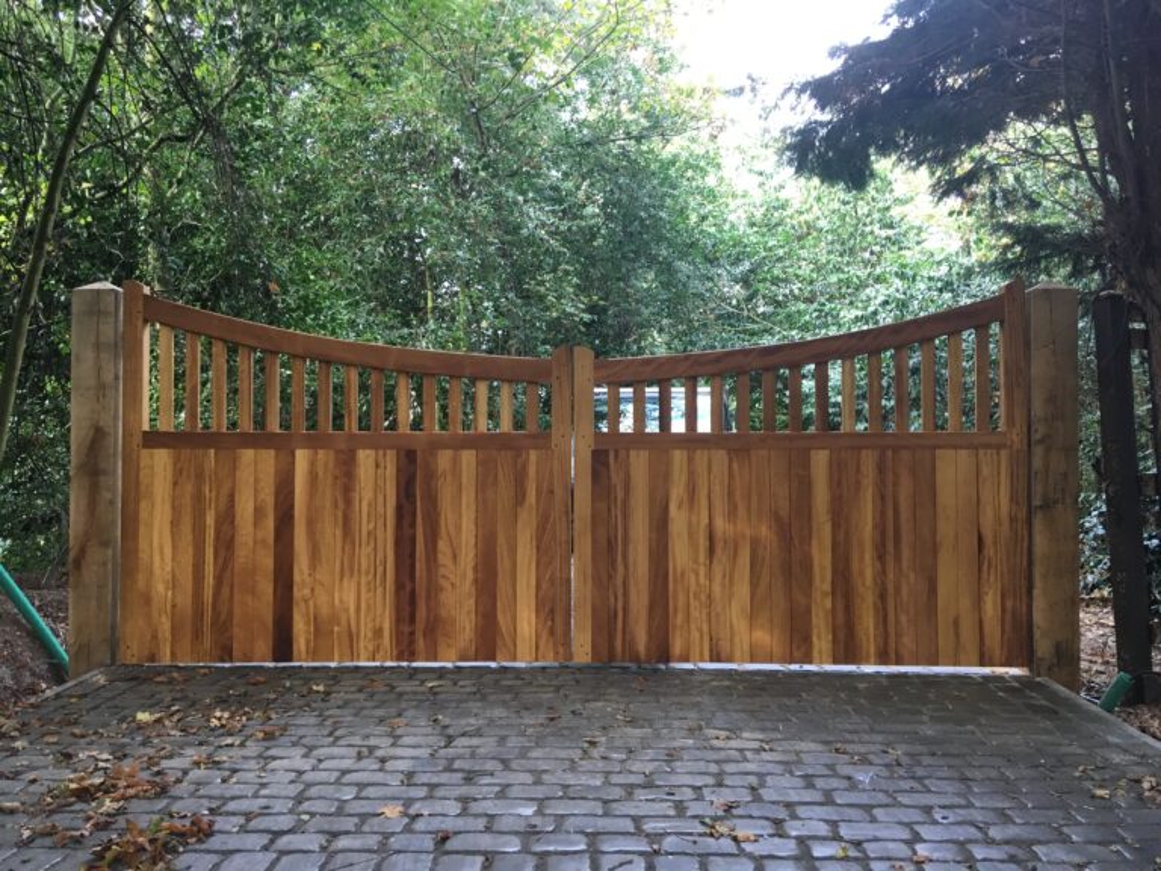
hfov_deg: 61.7
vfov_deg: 48.2
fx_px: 973
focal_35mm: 29
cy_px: 436
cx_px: 580
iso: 40
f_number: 2.2
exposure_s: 1/33
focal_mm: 4.15
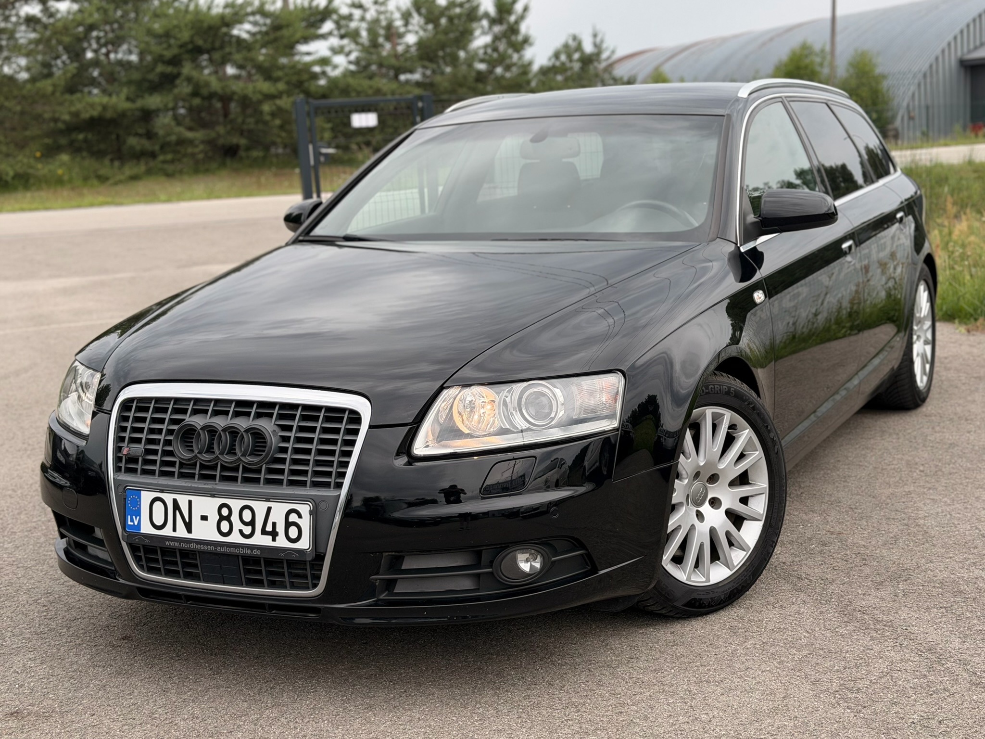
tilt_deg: -9.7
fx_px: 1366
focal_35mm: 48
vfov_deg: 30.3
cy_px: 370
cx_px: 492
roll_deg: +0.3
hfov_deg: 39.7
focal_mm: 6.76
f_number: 1.78
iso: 64
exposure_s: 1/1456
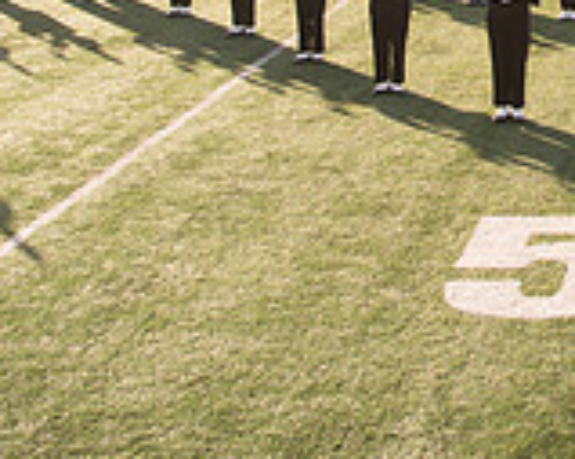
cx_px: 763
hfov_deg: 21.0
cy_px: -215
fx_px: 1395
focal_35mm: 82
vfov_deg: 17.0
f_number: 5
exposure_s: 1/640
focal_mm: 24
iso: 320
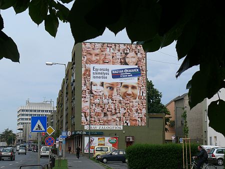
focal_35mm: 69
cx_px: 112
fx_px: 449
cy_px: 84
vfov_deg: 21.3
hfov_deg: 28.1
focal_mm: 10.9
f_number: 5.6
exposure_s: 1/400
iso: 100
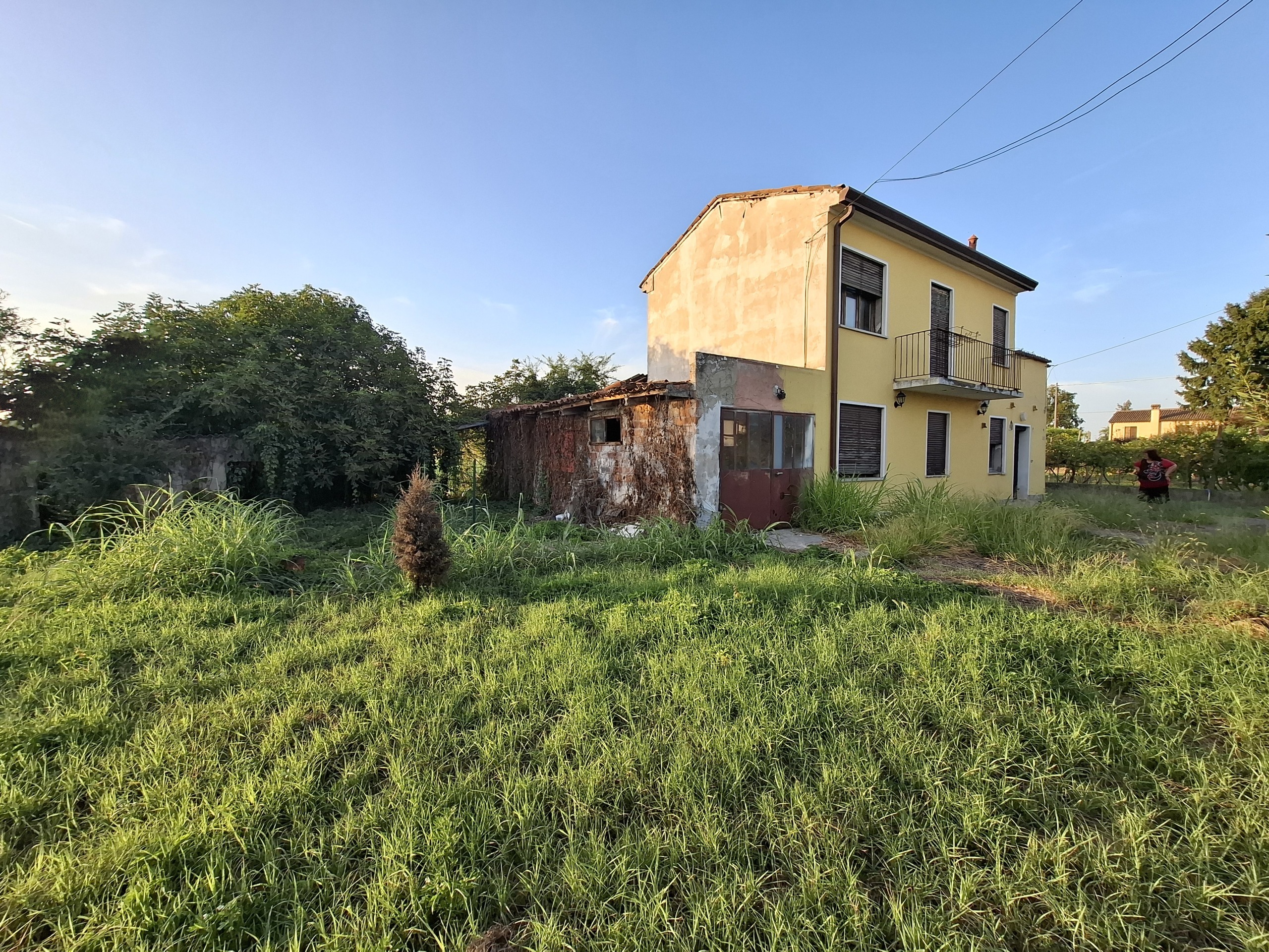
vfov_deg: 89.9
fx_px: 477
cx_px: 634
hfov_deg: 106.2
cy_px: 476
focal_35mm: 13
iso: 40
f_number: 2.2
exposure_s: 1/316
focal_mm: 1.74
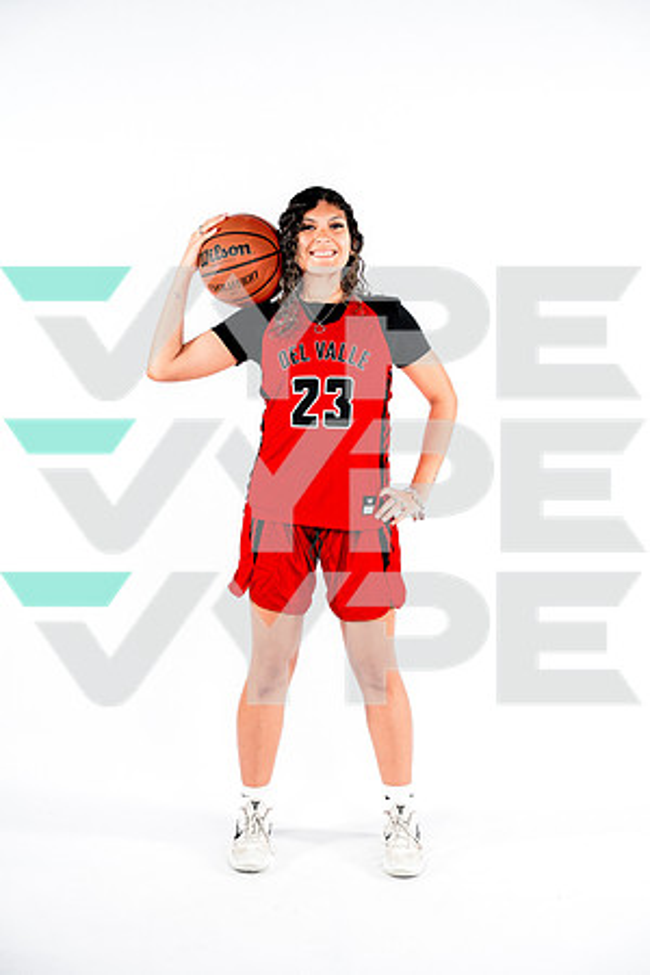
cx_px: 325
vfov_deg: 39.7
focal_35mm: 50
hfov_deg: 27.0
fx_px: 1351
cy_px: 488
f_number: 4.5
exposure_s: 1/250
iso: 250
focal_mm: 49.9
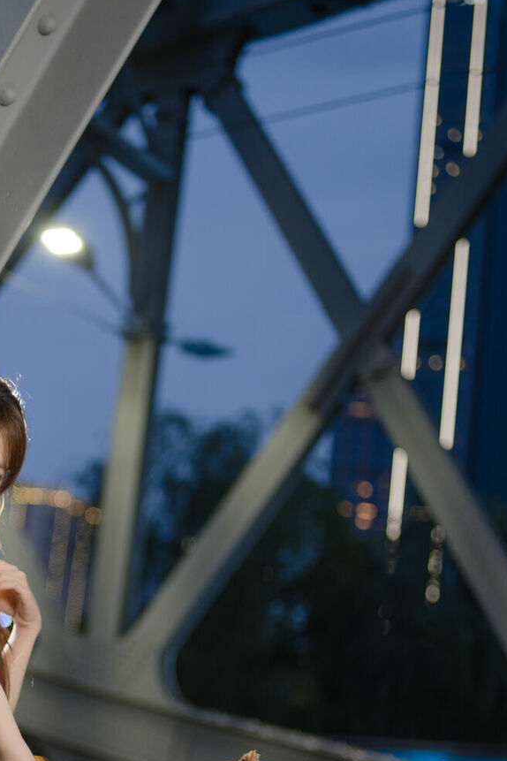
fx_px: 1352
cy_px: 533
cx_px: 74
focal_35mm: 64
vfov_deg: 31.1
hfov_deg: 20.9
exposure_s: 1/200
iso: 400
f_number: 1.4
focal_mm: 35
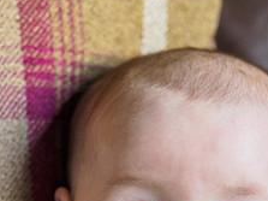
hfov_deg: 8.5
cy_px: 250
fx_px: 1811
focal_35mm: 234
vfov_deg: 6.3
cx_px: 192
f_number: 1.8
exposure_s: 1/80
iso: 200
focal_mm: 45
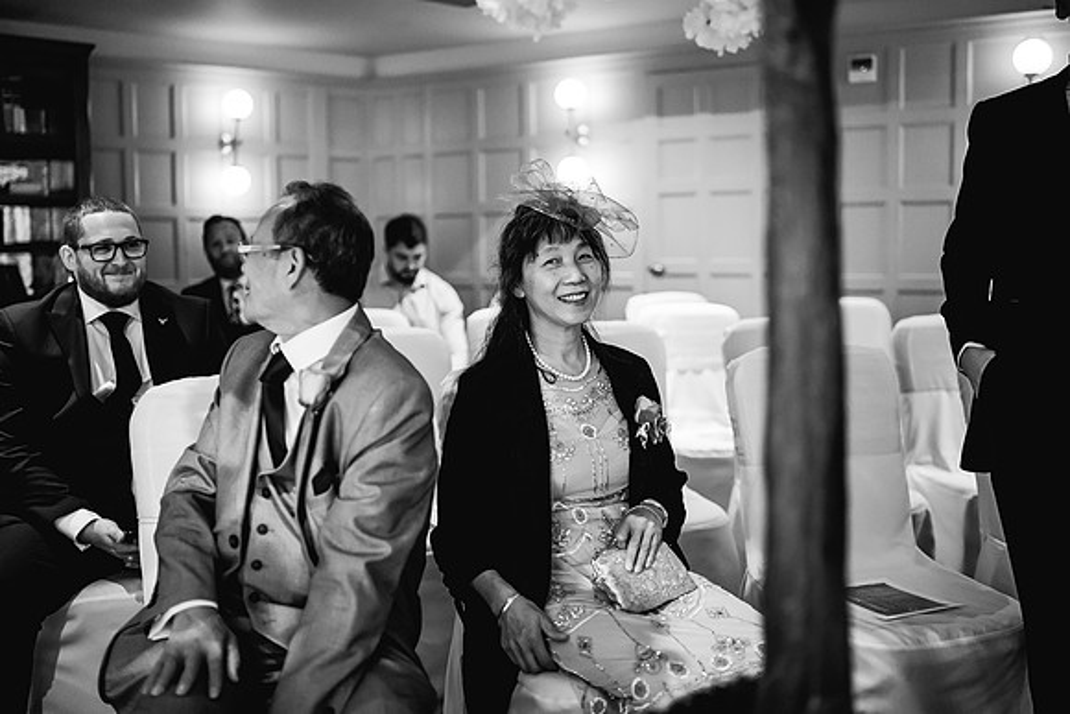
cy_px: 357
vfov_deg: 37.0
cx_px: 535
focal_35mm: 36
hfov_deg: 53.2
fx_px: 1068
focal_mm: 35
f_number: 1.4
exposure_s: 1/250
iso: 5000
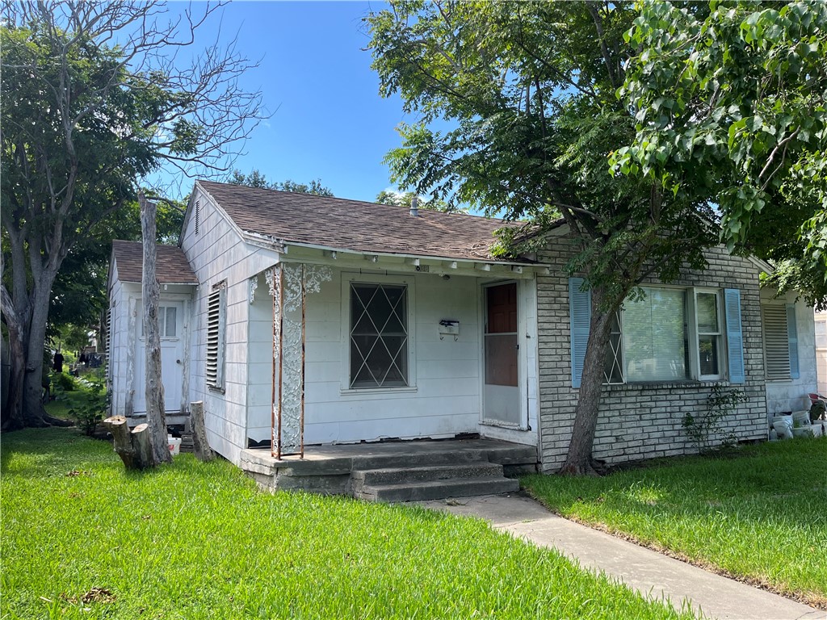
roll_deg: +0.0
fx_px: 621
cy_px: 310
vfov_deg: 53.1
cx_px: 414
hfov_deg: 67.3
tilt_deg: +4.4
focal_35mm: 26
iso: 50
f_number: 1.6
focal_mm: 5.1
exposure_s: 1/727
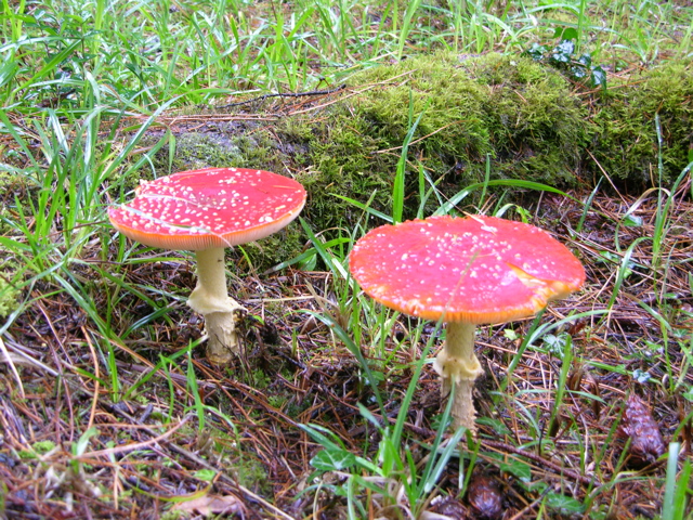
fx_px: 1081
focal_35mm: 54
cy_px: 260
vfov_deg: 27.0
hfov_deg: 35.5
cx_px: 346
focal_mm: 13.7
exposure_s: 1/4.6
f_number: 3.1
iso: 121
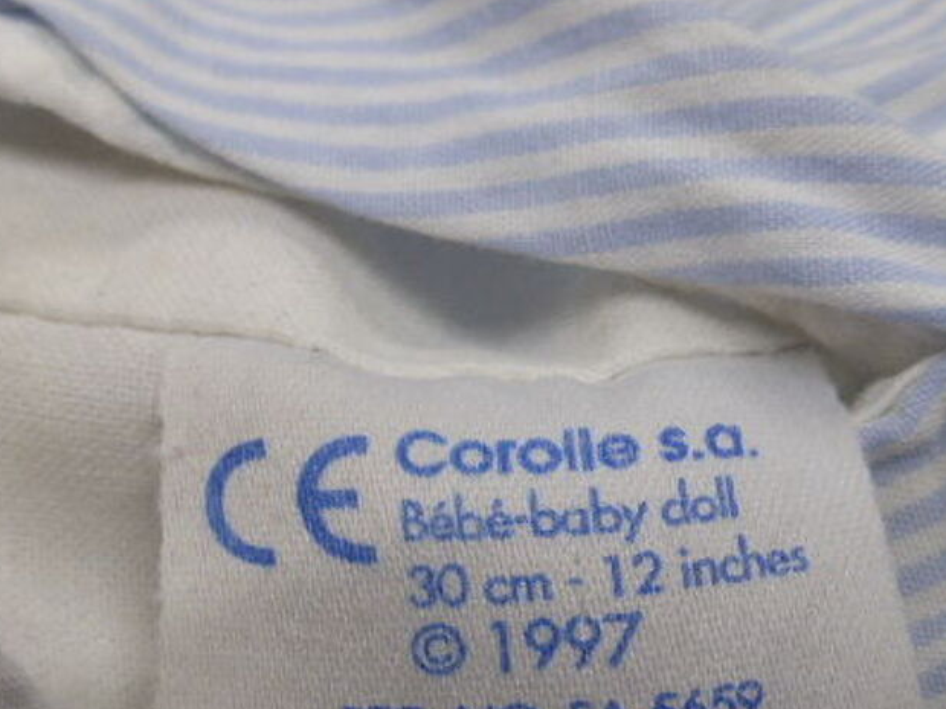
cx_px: 459
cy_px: 518
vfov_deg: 28.7
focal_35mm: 50
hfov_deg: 38.2
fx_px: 1366
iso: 160
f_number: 3.6
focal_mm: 5.4
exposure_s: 1/60
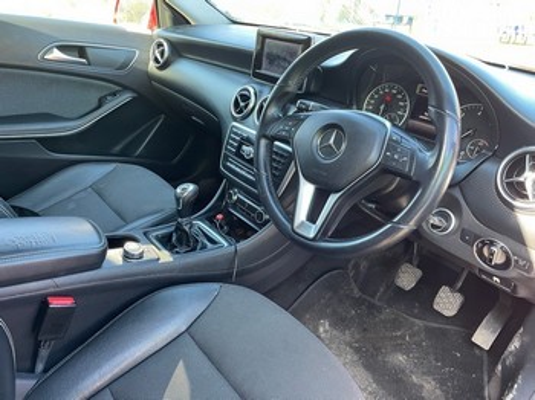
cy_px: 200
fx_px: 402
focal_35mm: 26
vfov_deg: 53.0
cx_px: 268
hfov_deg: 67.3
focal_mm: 4.2
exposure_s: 1/81
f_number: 1.6
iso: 125
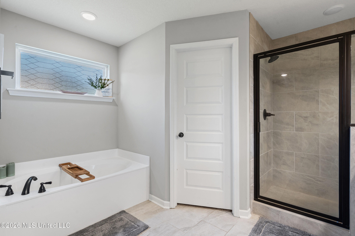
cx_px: 178
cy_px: 118
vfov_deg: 70.4
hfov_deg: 93.3
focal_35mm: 17
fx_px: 168
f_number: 9.5
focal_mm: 17
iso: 800
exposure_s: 1/6
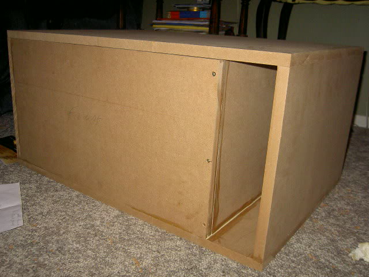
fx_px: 362
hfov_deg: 54.0
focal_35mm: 34
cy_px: 138
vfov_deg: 41.8
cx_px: 184
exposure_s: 1/60
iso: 200
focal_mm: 5.6
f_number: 2.8
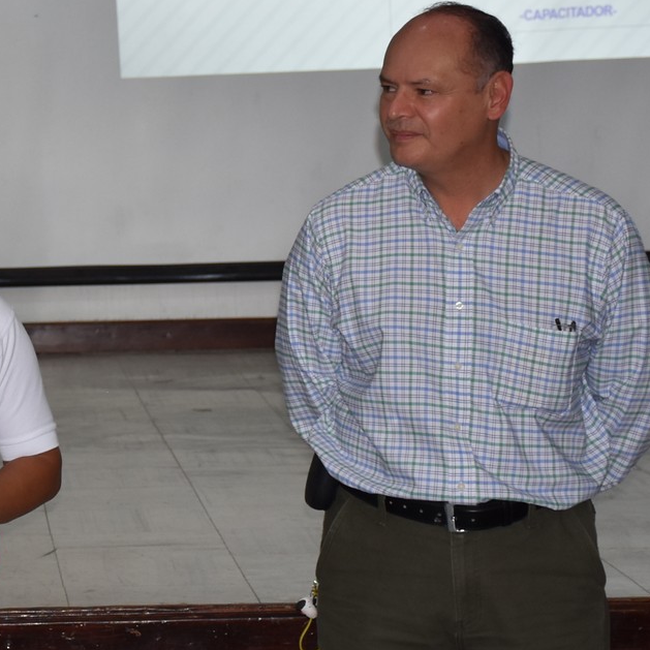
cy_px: 233
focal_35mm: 154
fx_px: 3272
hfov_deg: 11.1
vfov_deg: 11.3
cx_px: -181
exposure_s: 1/60
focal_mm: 38
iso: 320
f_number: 4.2
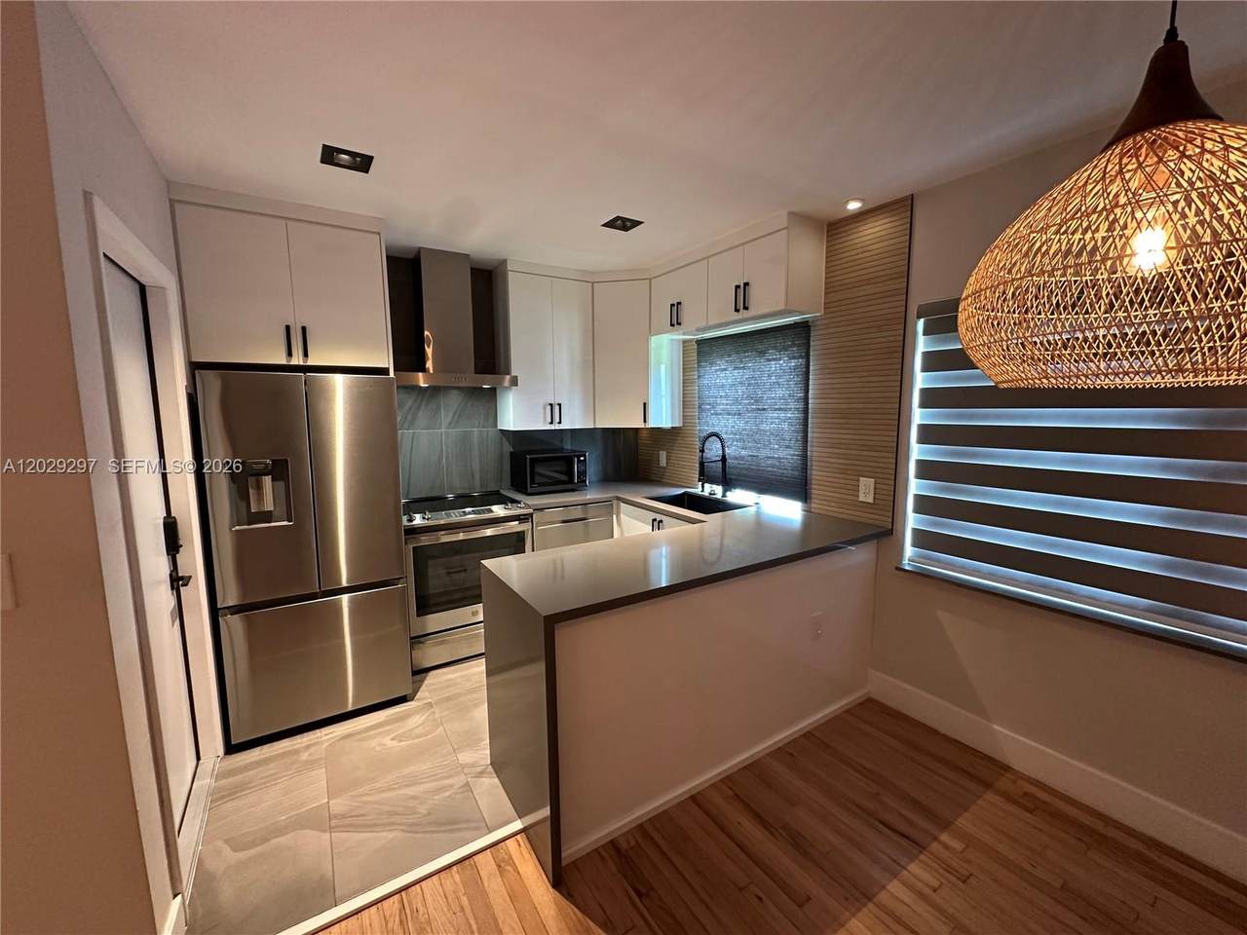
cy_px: 468
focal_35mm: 14
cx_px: 624
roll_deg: +0.5
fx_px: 504
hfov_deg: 102.1
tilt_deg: -7.3
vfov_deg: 85.7
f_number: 2.2
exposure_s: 1/60
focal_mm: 2.22
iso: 400
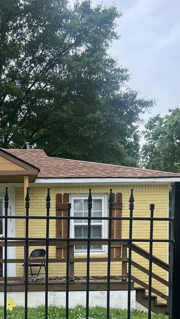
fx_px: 484
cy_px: 288
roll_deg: +0.3
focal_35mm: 57
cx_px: 4
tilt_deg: -2.4
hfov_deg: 20.5
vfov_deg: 34.5
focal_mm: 5.7
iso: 50
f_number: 1.5
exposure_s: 1/2252
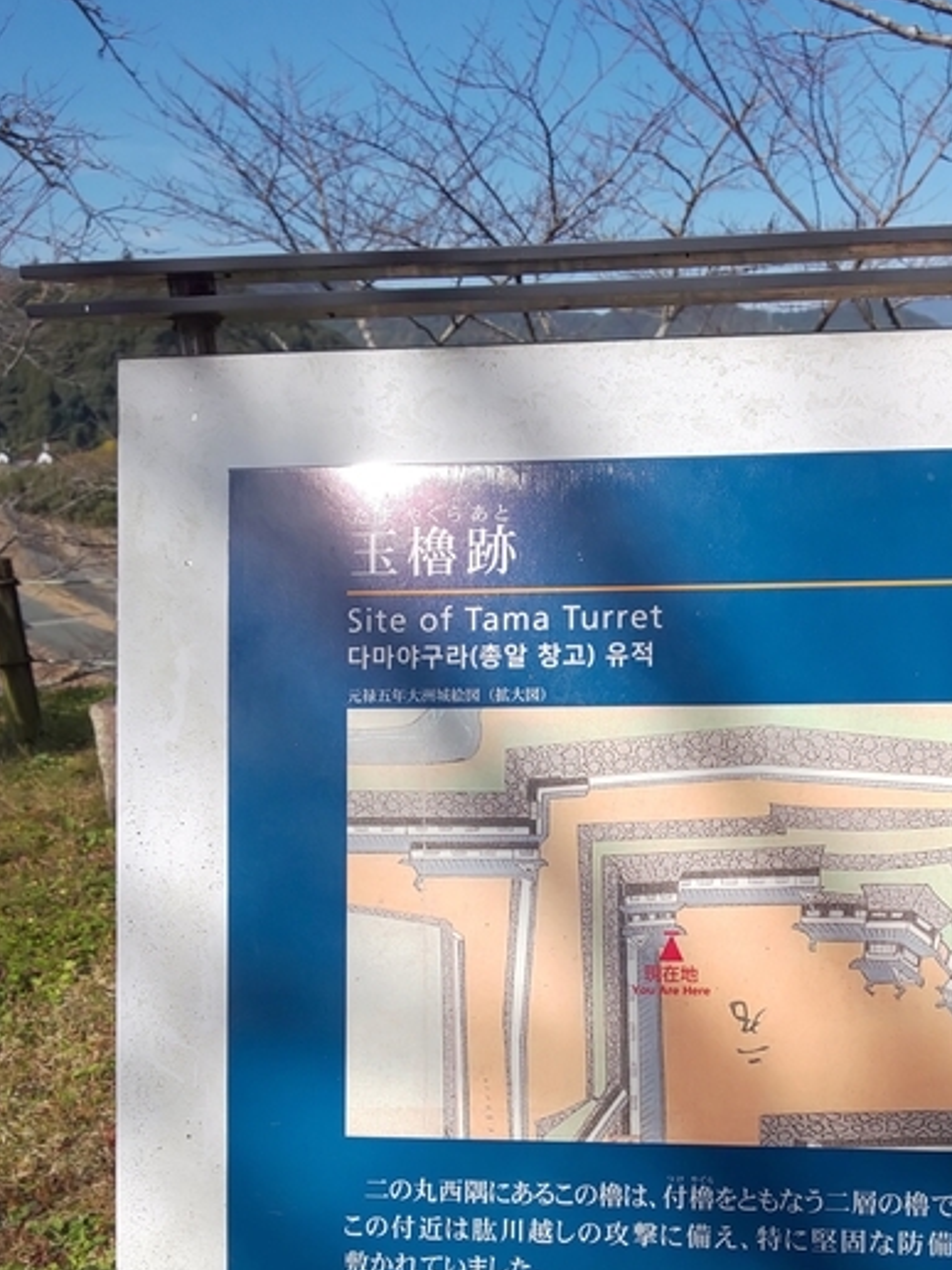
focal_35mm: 31
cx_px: 672
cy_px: 857
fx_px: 1137
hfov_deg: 44.4
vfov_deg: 57.0
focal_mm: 3.45
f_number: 1.94
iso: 28
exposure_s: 1/1011
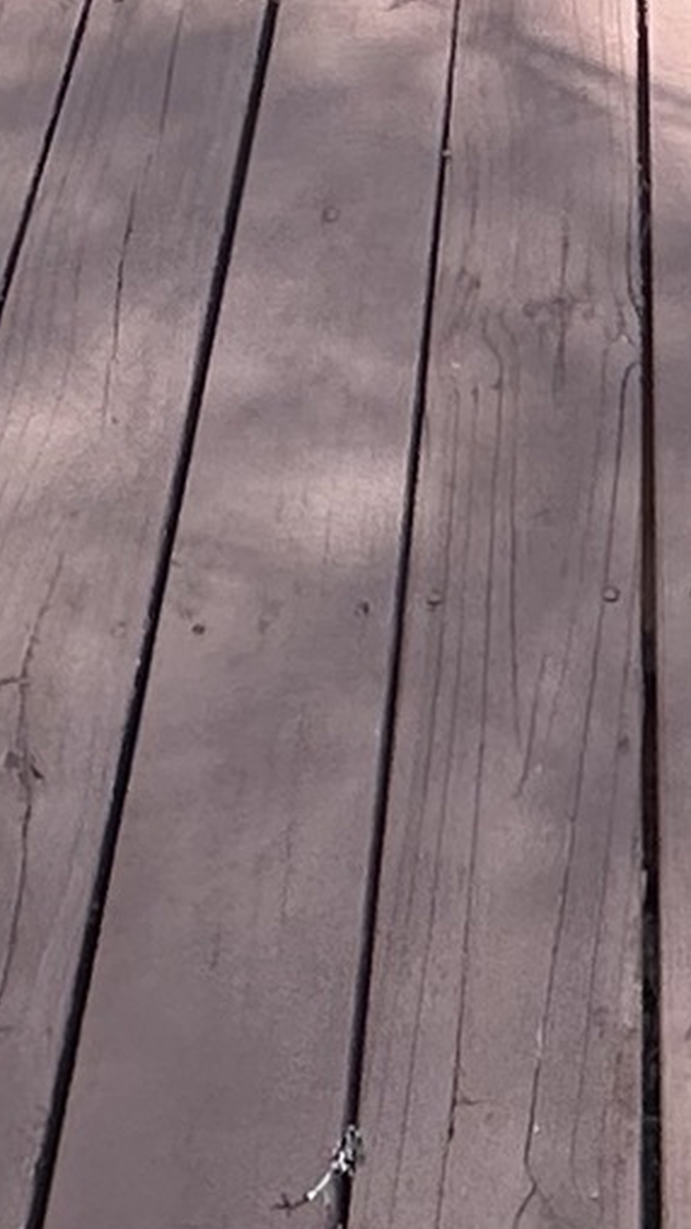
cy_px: -1065
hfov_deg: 12.9
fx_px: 2999
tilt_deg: -14.7
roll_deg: +1.7
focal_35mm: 92
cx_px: 780
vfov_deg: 17.9
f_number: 2.2
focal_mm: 2.22
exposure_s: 1/312
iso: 40
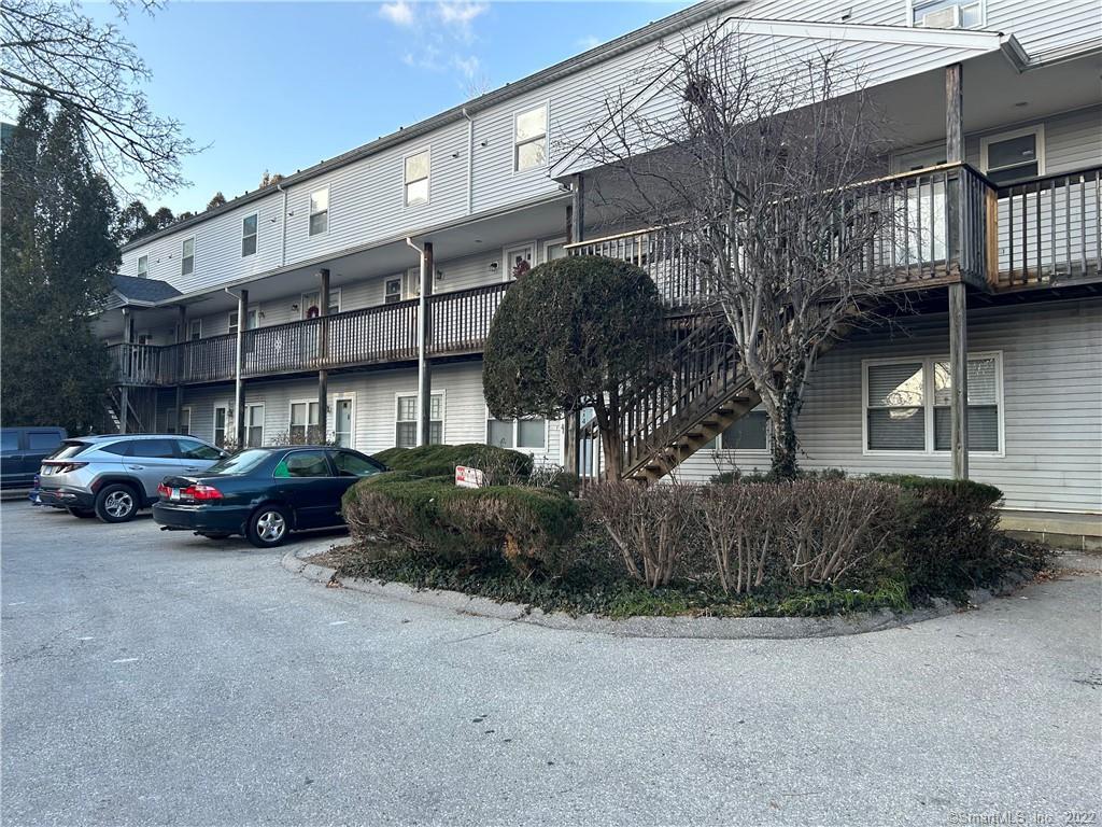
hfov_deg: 67.3
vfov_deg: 53.1
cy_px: 414
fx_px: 828
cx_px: 551
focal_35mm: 26
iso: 50
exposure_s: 1/330
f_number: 1.5
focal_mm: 5.7
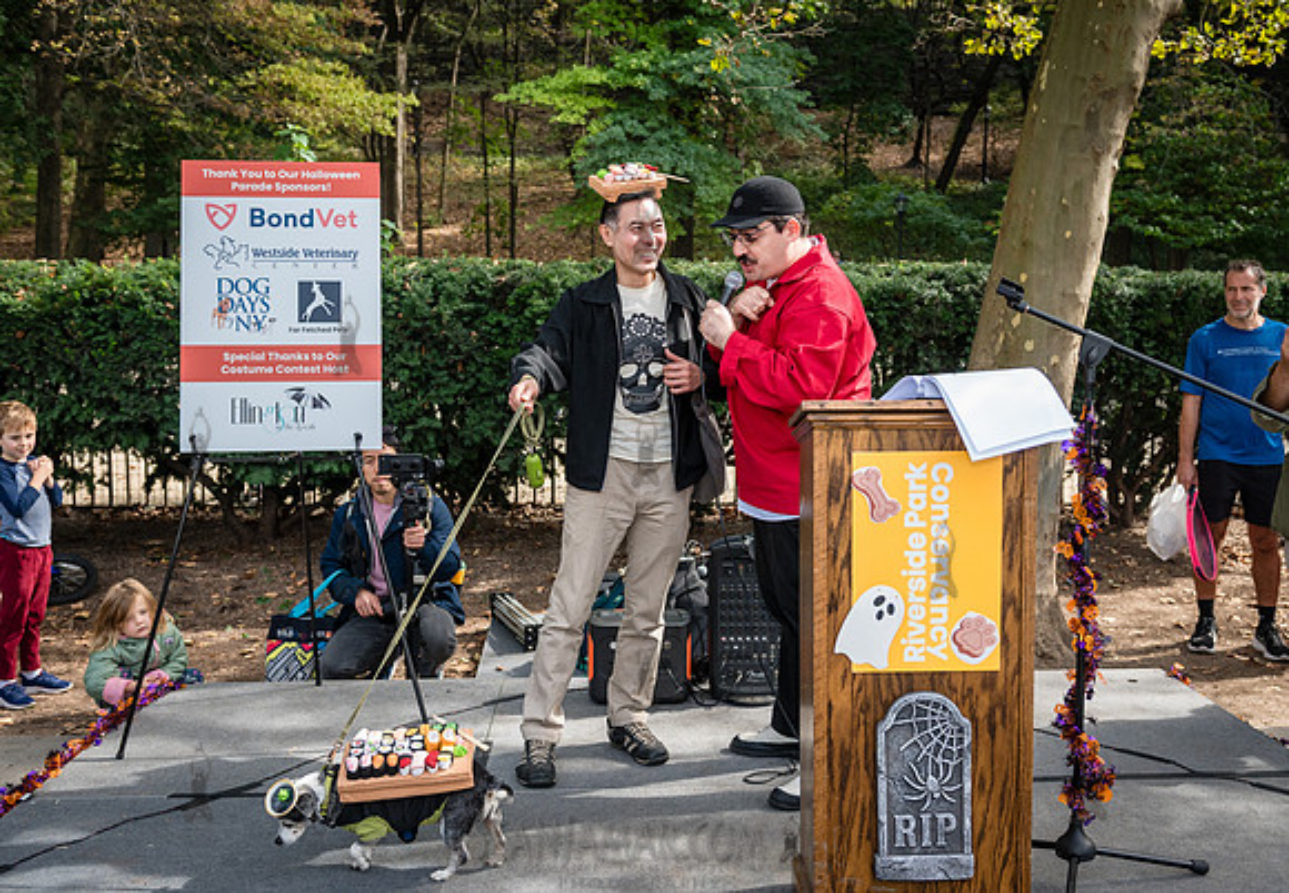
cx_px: 681
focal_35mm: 38
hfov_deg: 50.6
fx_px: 1362
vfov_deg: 36.3
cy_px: 426
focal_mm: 34
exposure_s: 1/800
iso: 1000
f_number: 4
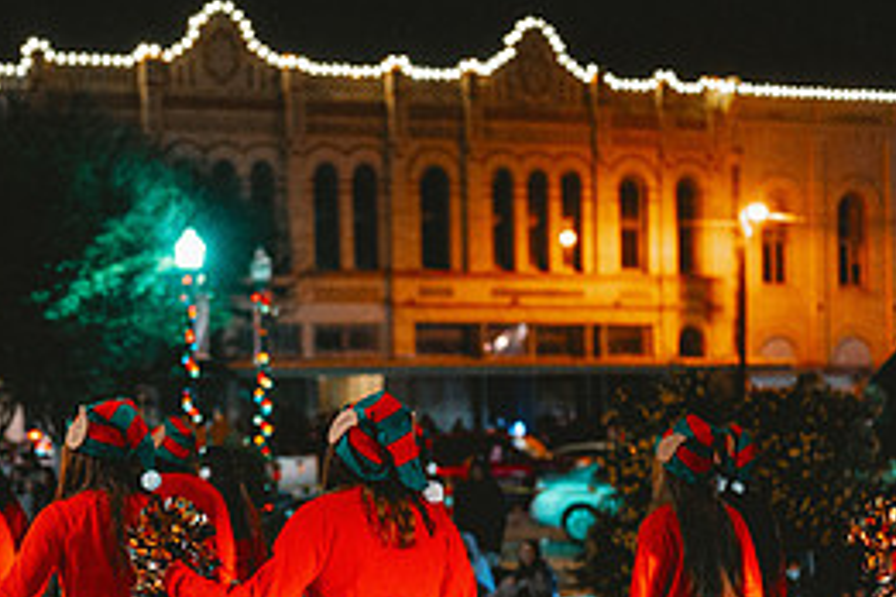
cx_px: 120
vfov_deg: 12.3
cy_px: 487
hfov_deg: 18.2
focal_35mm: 111
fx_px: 2762
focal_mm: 50
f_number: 2
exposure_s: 1/250
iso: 5000
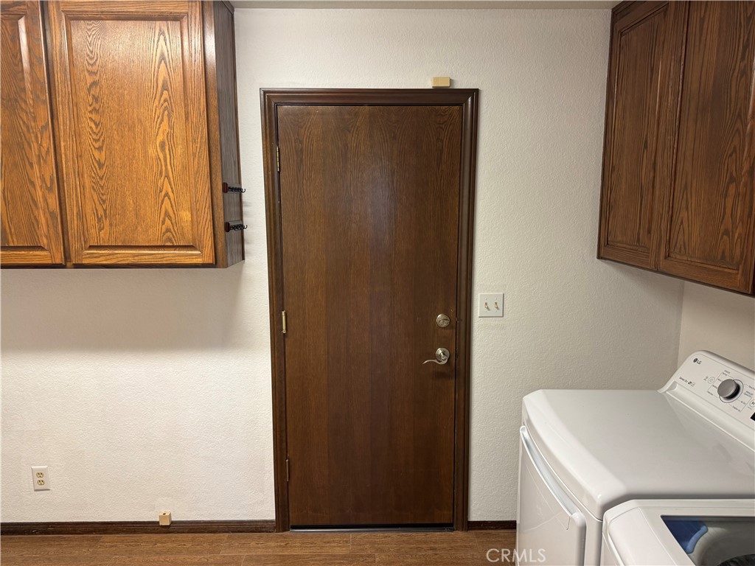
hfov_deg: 71.6
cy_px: 283
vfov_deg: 56.8
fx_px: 523
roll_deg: -0.4
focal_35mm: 24
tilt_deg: -8.8
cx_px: 378
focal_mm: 6.76
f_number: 1.78
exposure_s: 1/60
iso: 160
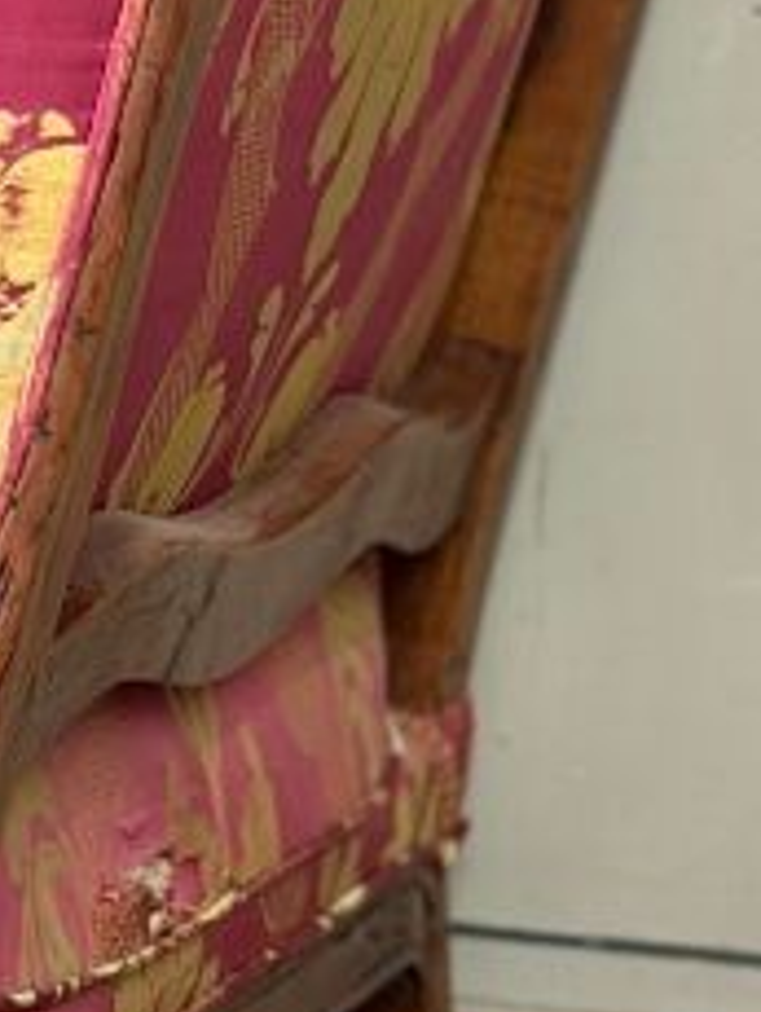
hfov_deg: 5.8
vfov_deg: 7.9
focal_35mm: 250
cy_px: 620
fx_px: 7314
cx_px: -814
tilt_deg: -7.9
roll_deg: -1.6
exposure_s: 1/50
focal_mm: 6.76
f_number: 1.78
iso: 200
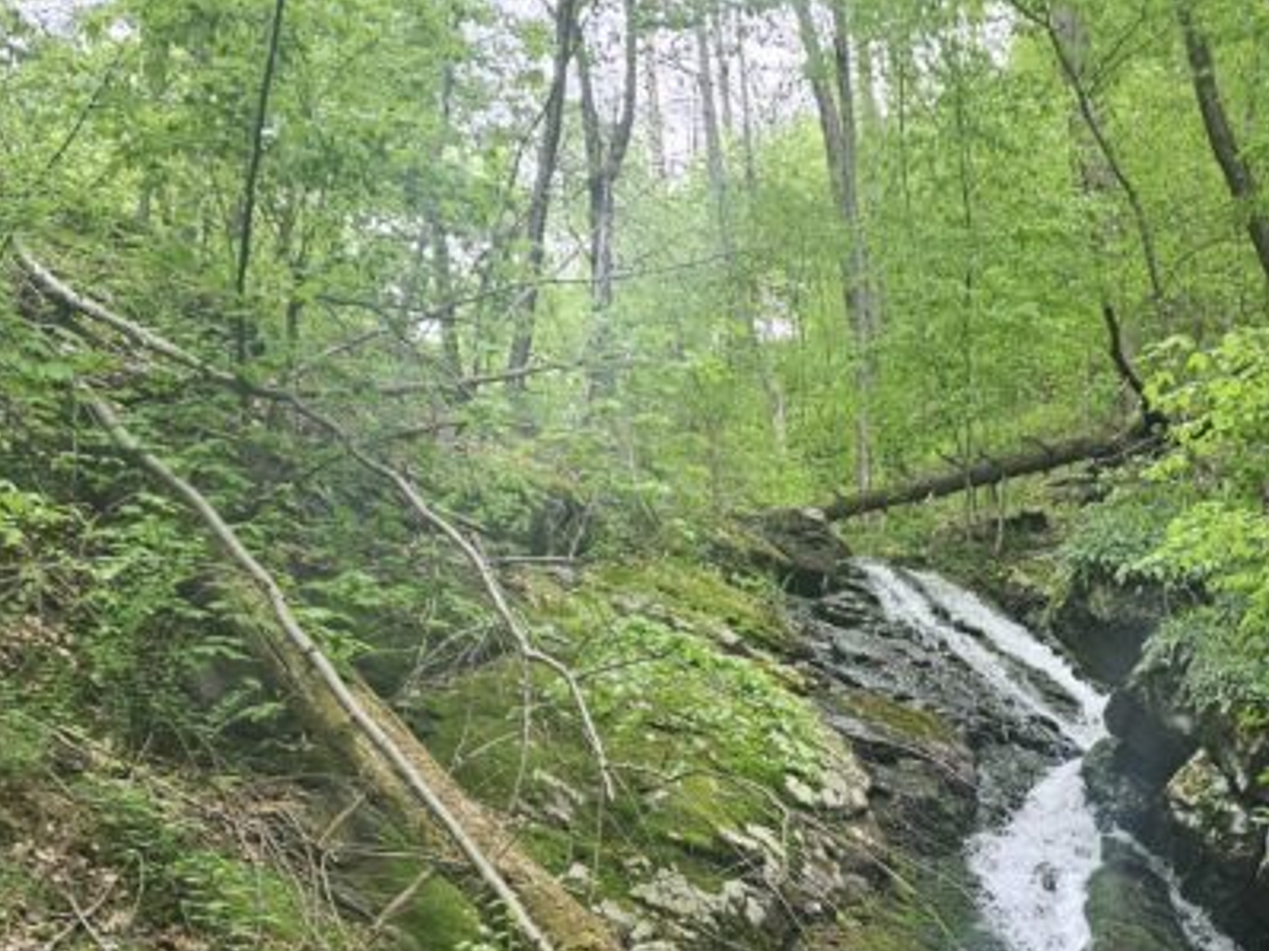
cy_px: 964
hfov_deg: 31.2
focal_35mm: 59
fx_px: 2162
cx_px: 1142
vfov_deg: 23.7
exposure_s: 1/180
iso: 80
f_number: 1.8
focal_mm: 5.4
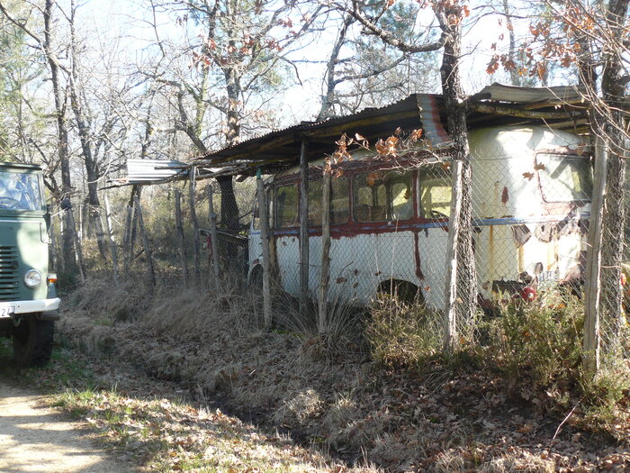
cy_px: 236
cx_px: 315
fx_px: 655
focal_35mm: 36
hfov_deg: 51.4
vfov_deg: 39.7
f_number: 3.6
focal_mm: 6
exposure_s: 1/125
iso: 100
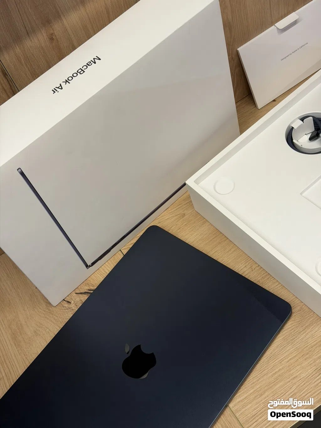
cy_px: 214
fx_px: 593
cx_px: 160
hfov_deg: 30.3
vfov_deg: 39.7
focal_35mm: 48
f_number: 1.78
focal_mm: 6.76
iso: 64
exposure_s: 1/50
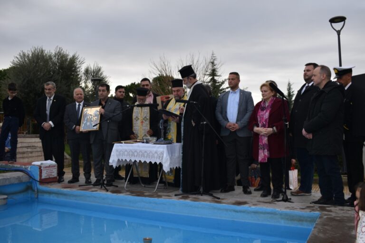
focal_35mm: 33
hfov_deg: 57.2
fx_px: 335
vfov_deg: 40.0
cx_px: 182
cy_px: 122
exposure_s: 1/200
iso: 100
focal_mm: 22
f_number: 5
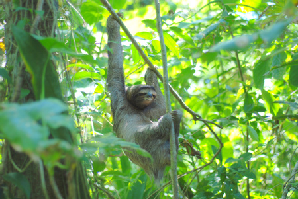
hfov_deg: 27.0
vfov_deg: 18.2
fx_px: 621
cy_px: 100
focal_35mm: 75
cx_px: 149
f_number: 1.8
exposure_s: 1/160
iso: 100
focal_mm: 50
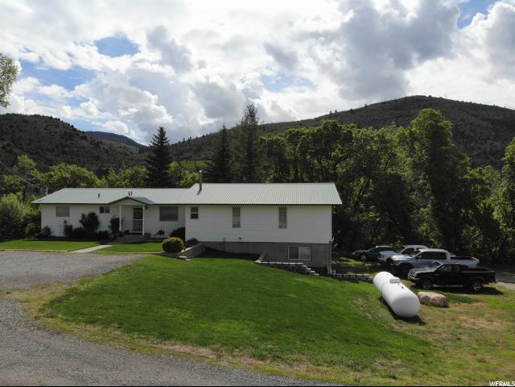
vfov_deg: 56.8
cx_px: 258
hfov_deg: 71.6
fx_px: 357
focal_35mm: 24
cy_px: 194
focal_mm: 4.5
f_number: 2.8
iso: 102
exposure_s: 1/2358
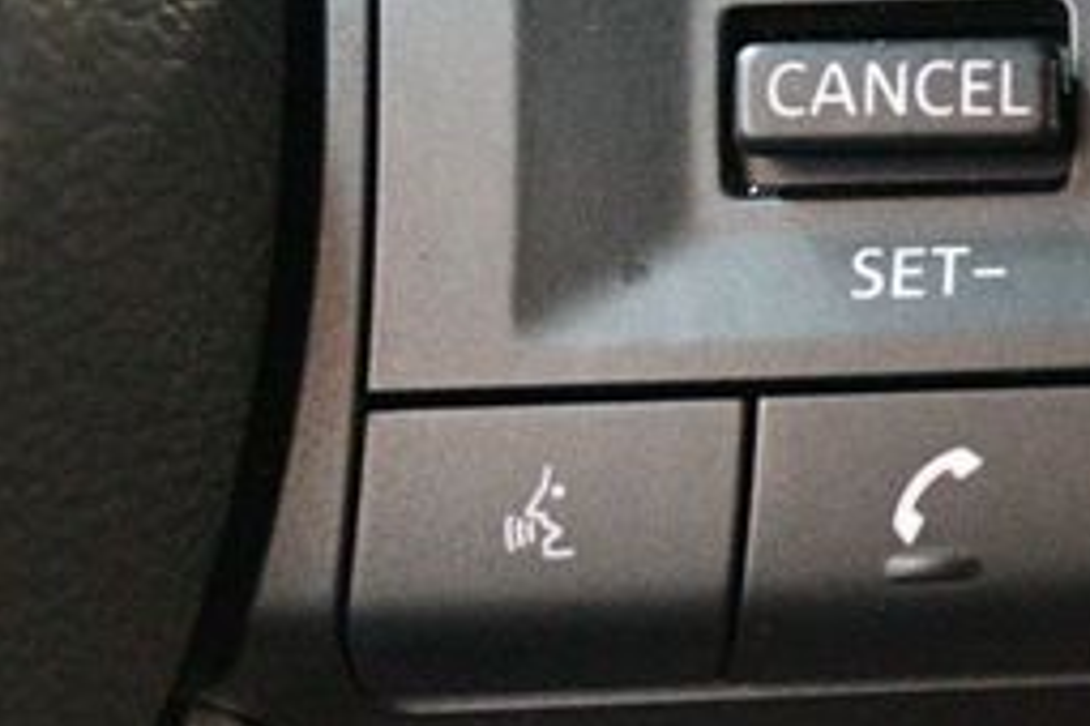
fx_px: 3421
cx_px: 1022
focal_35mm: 113
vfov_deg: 12.1
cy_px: 286
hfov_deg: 17.8
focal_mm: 30
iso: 12800
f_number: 4.5
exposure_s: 1/60
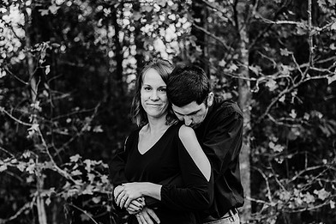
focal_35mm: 74
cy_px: 130
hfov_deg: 27.3
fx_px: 690
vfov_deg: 18.4
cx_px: 156
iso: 320
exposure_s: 1/800
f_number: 2.2
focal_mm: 50
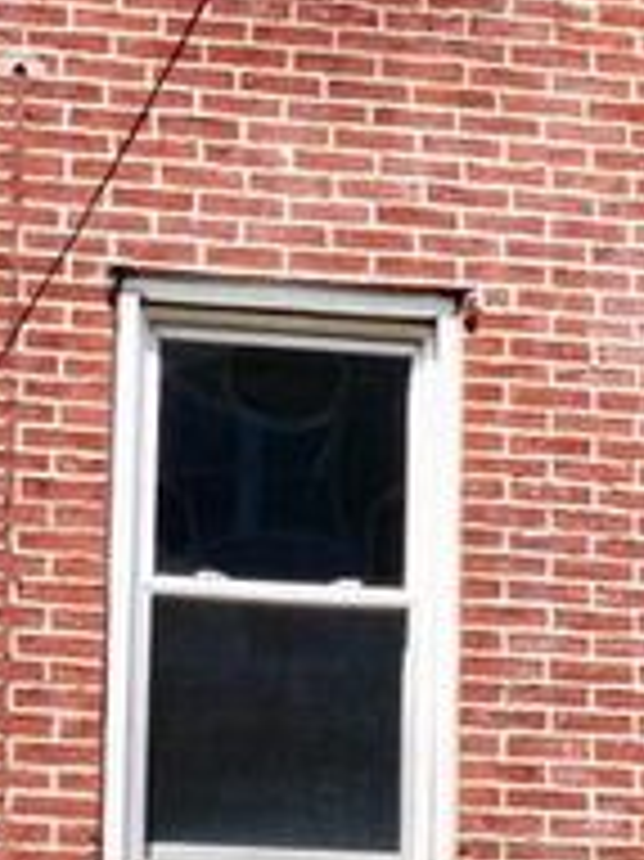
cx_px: 986
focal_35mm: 182
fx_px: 4520
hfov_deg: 8.0
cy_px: 885
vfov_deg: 10.8
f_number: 4
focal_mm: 9.4
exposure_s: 1/1300
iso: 100
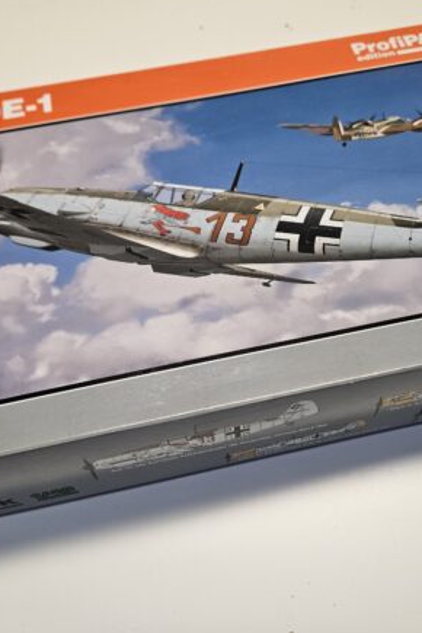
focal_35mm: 33
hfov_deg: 39.9
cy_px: 308
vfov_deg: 57.2
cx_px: 234
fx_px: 580
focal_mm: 5.4
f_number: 1.8
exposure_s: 1/120
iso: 200
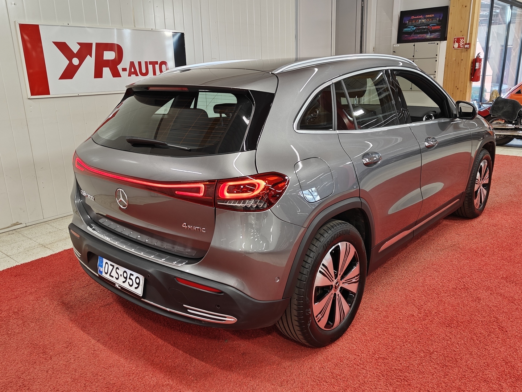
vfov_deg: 48.2
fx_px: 437
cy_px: 196
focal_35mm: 29
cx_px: 261
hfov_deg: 61.7
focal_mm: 5.59
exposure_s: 1/60
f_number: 1.8
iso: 80
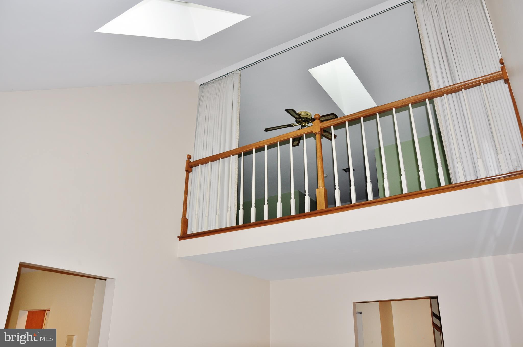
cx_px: 262
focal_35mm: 27
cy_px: 174
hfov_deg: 67.4
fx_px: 392
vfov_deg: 47.8
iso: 200
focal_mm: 18
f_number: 5.6
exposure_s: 1/60
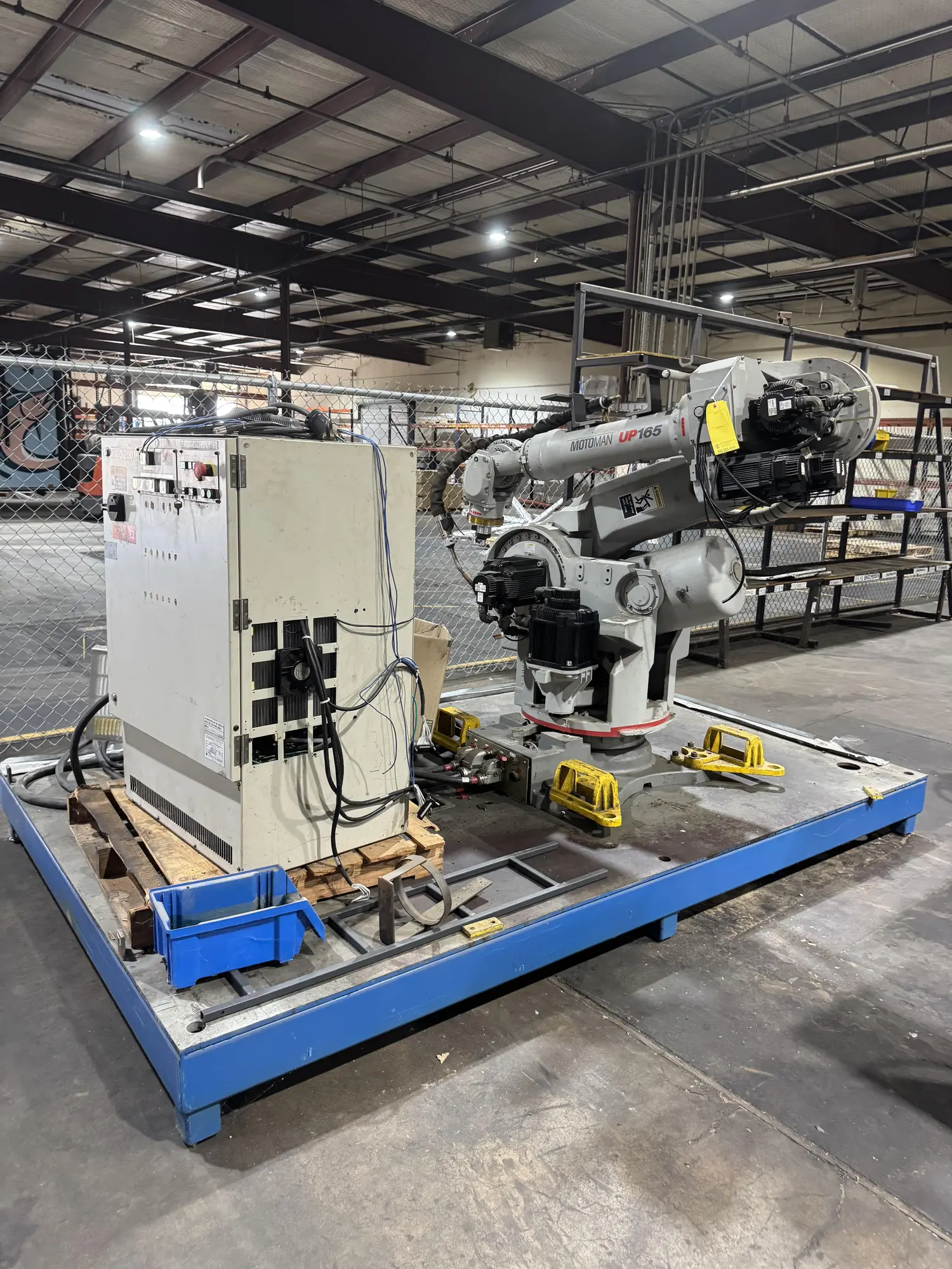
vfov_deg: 71.6
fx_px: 880
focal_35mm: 24
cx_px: 476
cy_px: 634
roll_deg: -2.1
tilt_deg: -12.1
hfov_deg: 56.8
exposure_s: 1/60
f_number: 1.78
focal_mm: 6.76
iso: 320
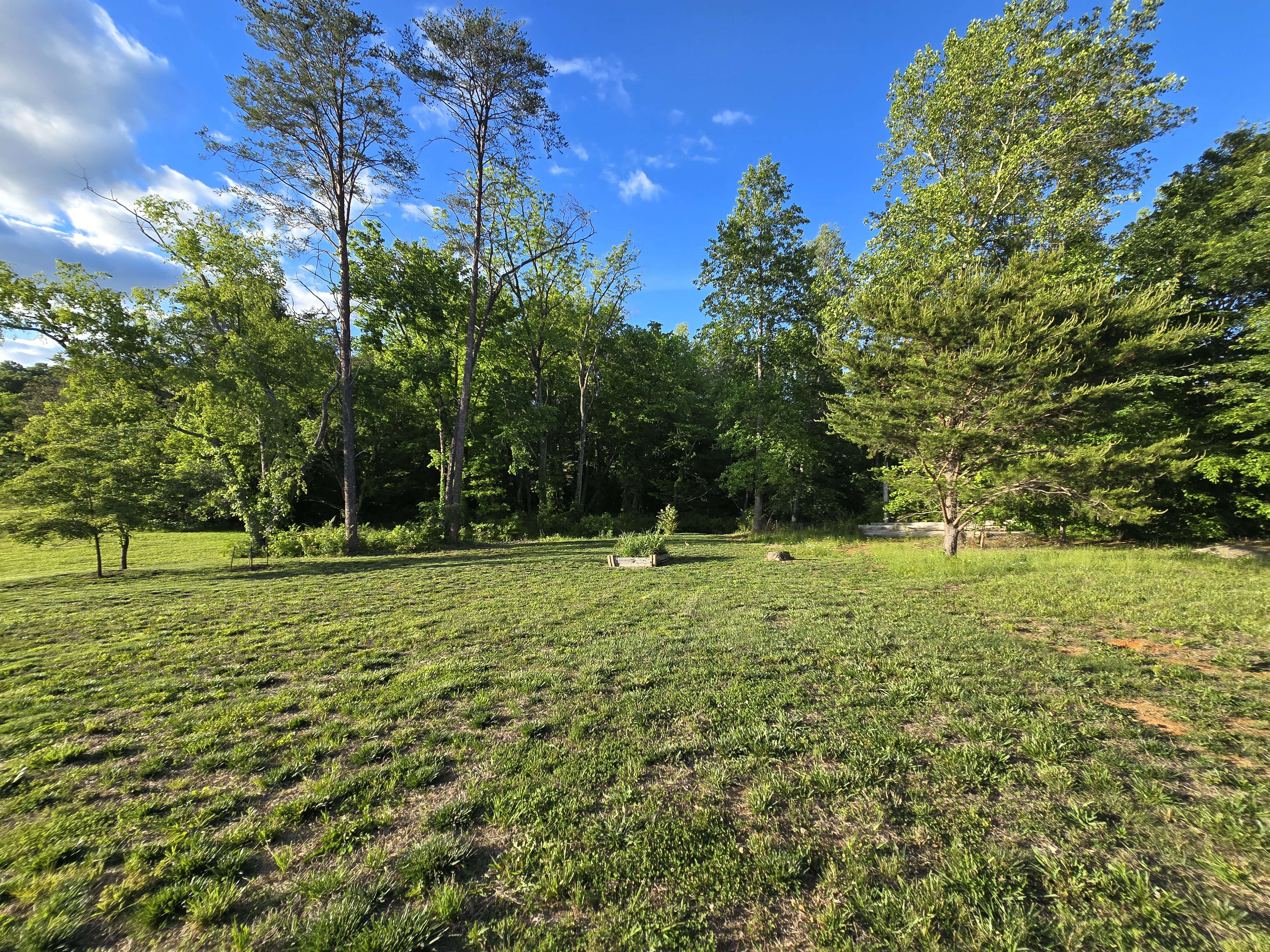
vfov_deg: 89.9
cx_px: 635
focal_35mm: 13
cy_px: 476
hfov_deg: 106.2
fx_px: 477
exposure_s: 1/843
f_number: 2.2
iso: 50
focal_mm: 2.2
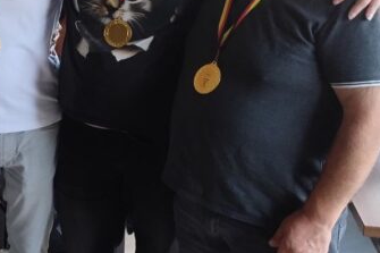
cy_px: 90
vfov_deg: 24.1
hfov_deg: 32.5
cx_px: -8
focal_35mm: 56
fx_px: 591
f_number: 1.7
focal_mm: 4.71
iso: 1181
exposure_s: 1/33.3
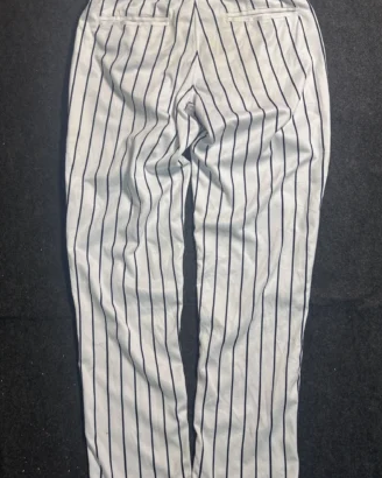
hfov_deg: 44.5
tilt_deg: -58.9
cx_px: 192
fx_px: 466
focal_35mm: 33
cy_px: 244
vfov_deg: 54.2
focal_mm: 5.7
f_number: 1.5
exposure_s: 1/100
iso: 64
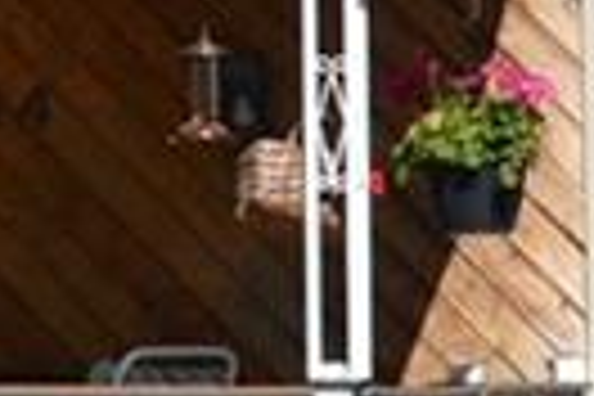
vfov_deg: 3.9
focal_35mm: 348
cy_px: -576
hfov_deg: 5.8
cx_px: -522
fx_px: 5742
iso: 100
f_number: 8
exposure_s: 1/250
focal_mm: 30
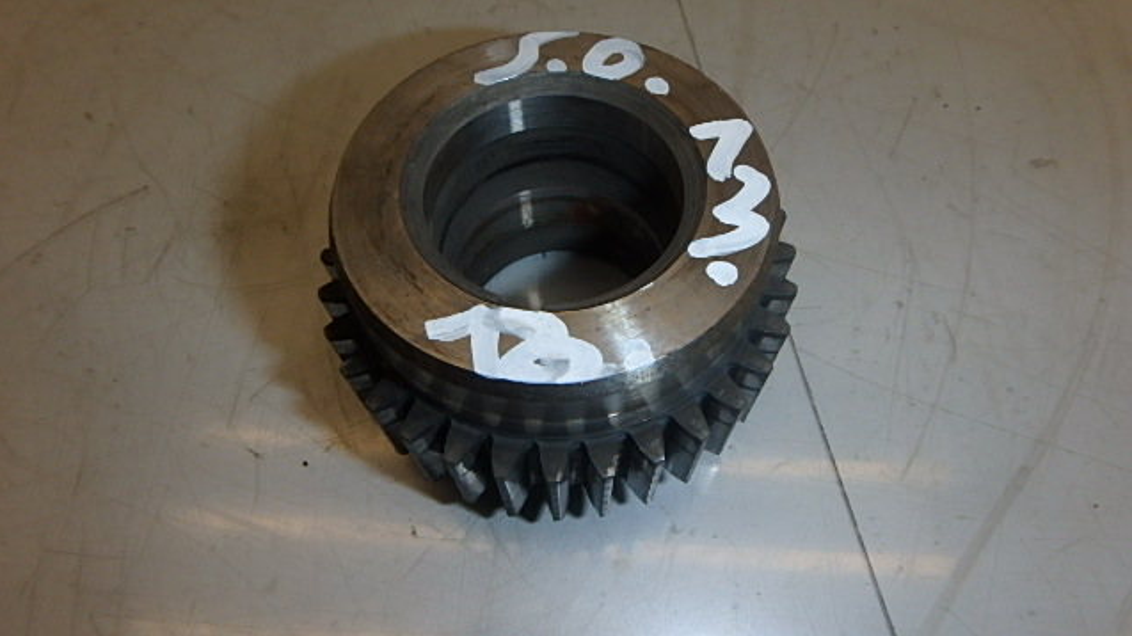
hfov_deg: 78.7
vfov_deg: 49.2
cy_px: 254
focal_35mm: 23
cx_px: 565
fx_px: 690
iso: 125
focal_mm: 3.7
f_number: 6
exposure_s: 1/100
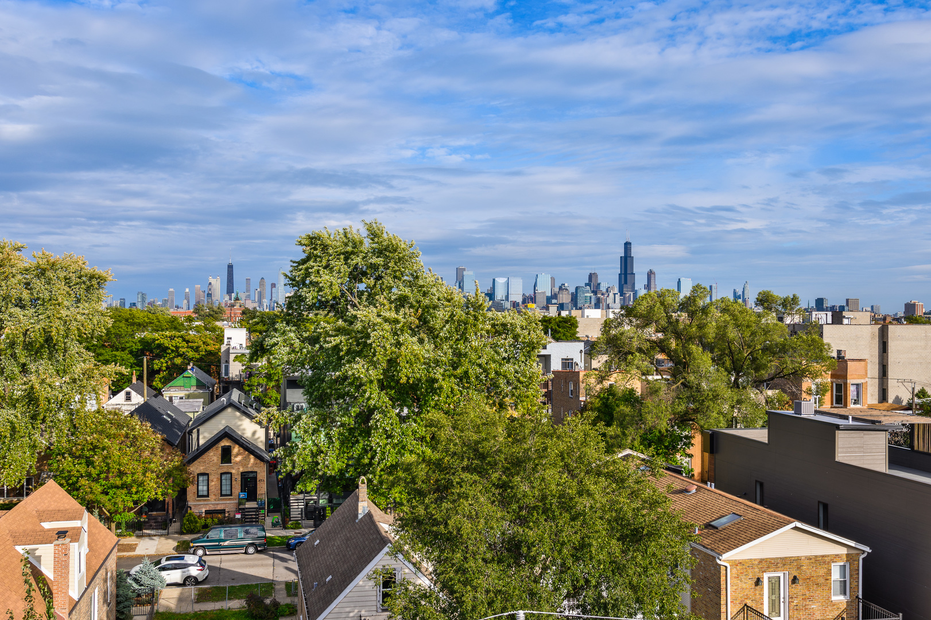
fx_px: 931
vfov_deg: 36.8
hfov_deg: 53.2
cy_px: 310
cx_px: 466
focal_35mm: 36
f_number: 9
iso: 100
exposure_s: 1/200
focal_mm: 24
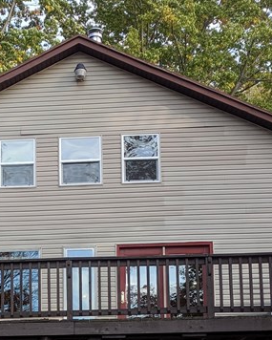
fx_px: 734
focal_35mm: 73
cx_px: 17
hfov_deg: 20.5
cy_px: 351
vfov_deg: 24.7
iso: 61
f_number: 2
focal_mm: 4.67
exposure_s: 1/461
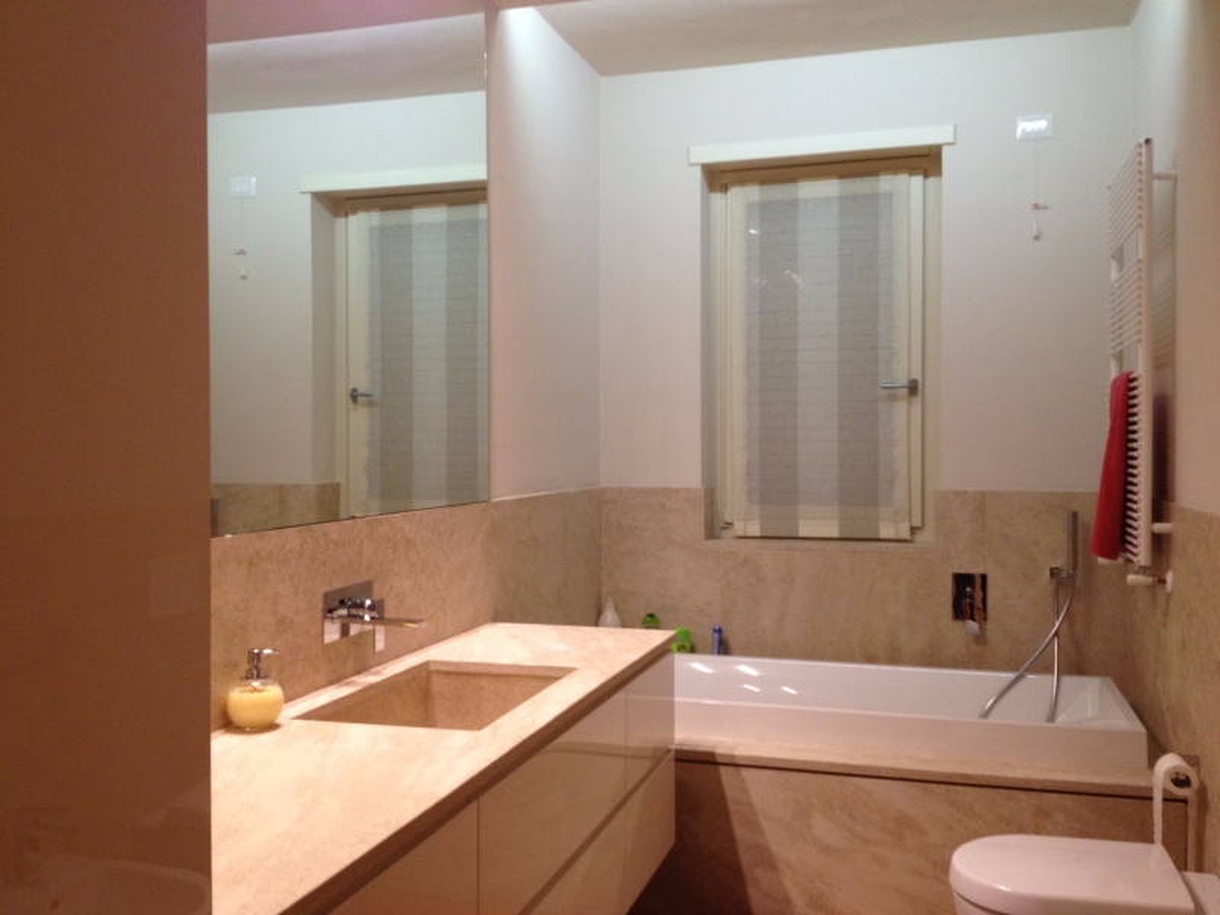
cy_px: 458
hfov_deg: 52.6
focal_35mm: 35
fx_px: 1234
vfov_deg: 40.7
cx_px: 610
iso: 125
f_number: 2.4
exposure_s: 1/20
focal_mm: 4.28
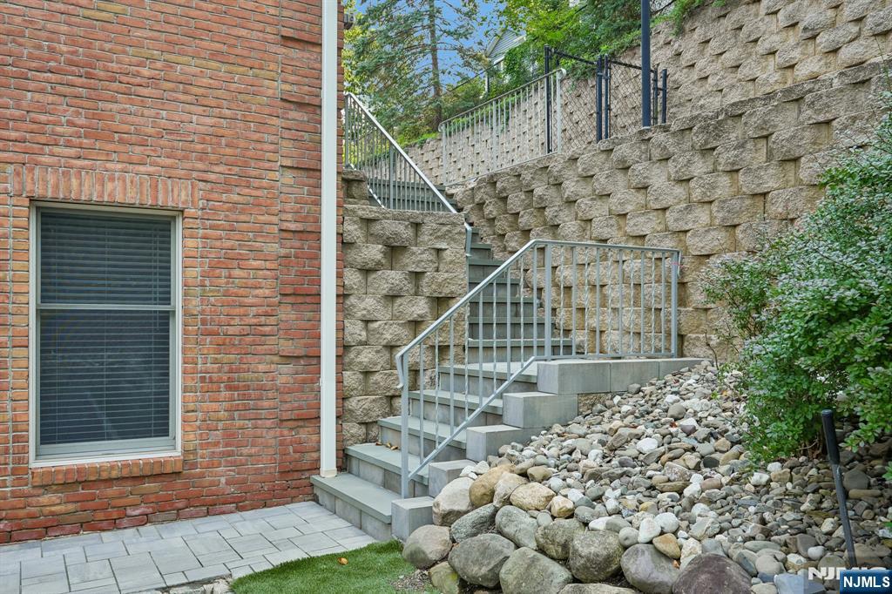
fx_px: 731
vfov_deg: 44.2
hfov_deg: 62.8
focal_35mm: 30
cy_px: 297
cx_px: 446
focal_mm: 29.5
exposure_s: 1/30
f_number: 8
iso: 125
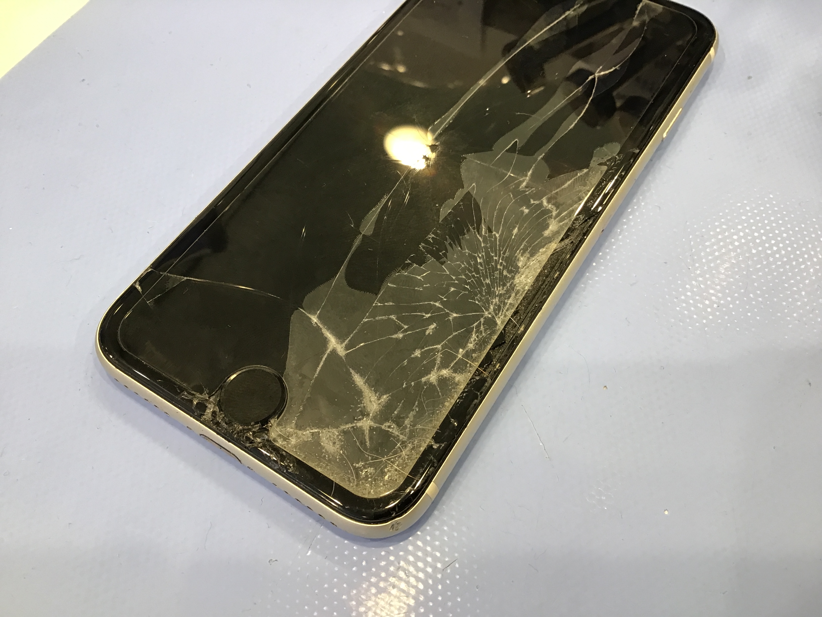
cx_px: 411
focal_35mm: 31
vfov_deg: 45.4
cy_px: 308
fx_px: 736
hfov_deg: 58.4
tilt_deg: -60.6
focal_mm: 3.3
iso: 80
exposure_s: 1/33
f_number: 2.4
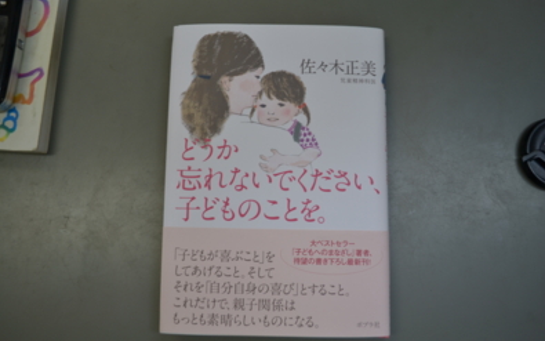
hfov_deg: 61.2
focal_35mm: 31
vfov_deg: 40.6
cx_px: 270
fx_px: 461
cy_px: 165
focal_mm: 20
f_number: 3.8
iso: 100
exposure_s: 1/30
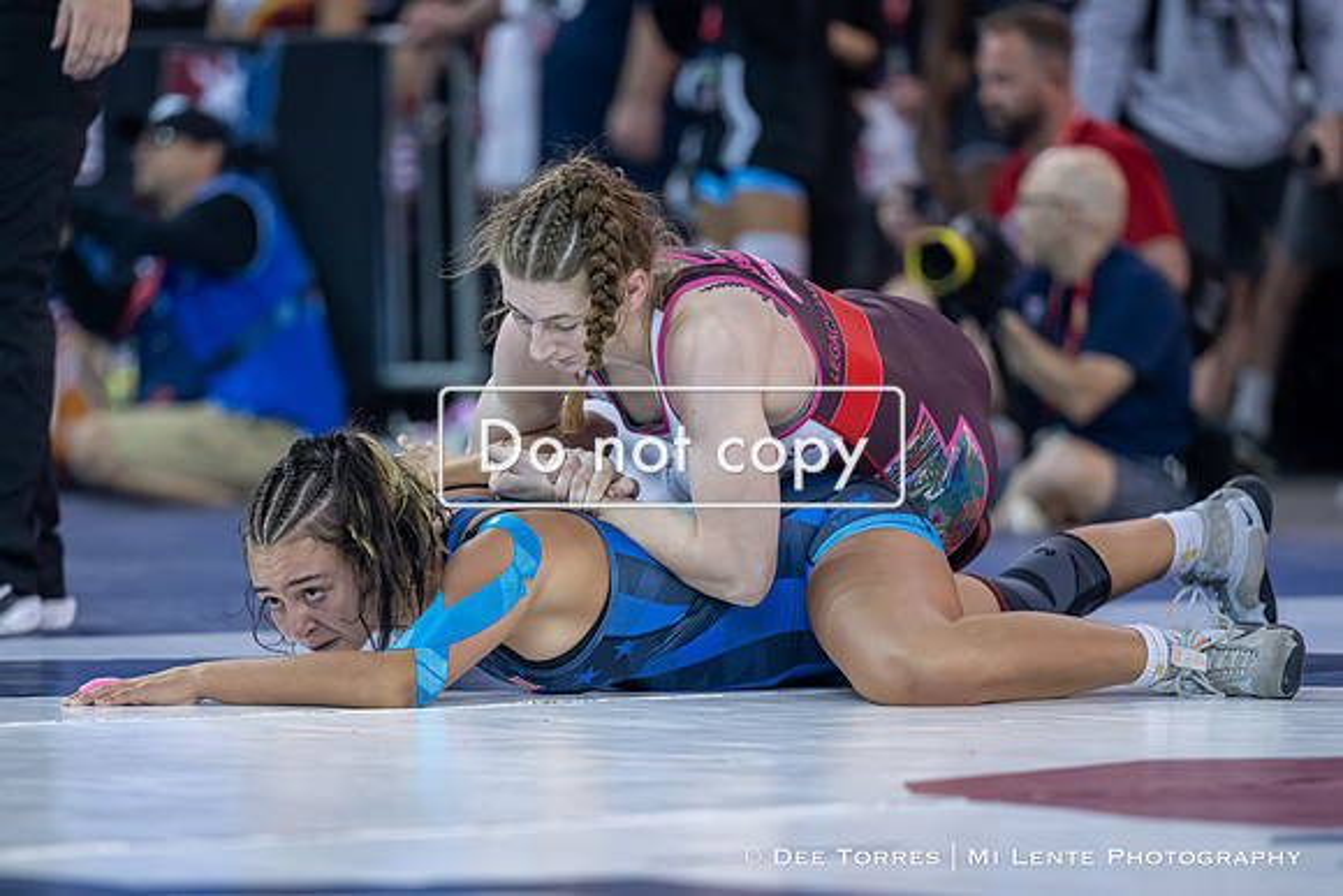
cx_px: 557
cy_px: 568
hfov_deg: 7.9
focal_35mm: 260
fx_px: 9689
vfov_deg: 5.3
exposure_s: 1/800
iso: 2000
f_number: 2.8
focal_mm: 200
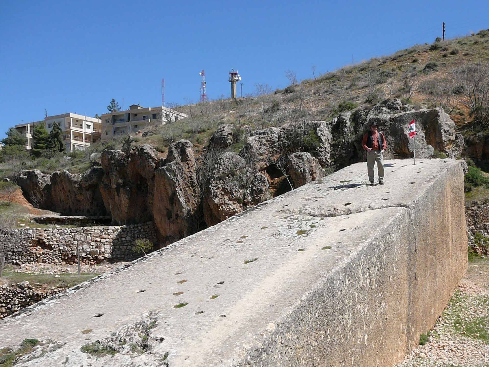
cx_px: 323
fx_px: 664
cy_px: 242
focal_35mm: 47
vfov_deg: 30.7
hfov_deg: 40.0
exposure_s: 1/500
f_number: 5
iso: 80
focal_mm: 5.2
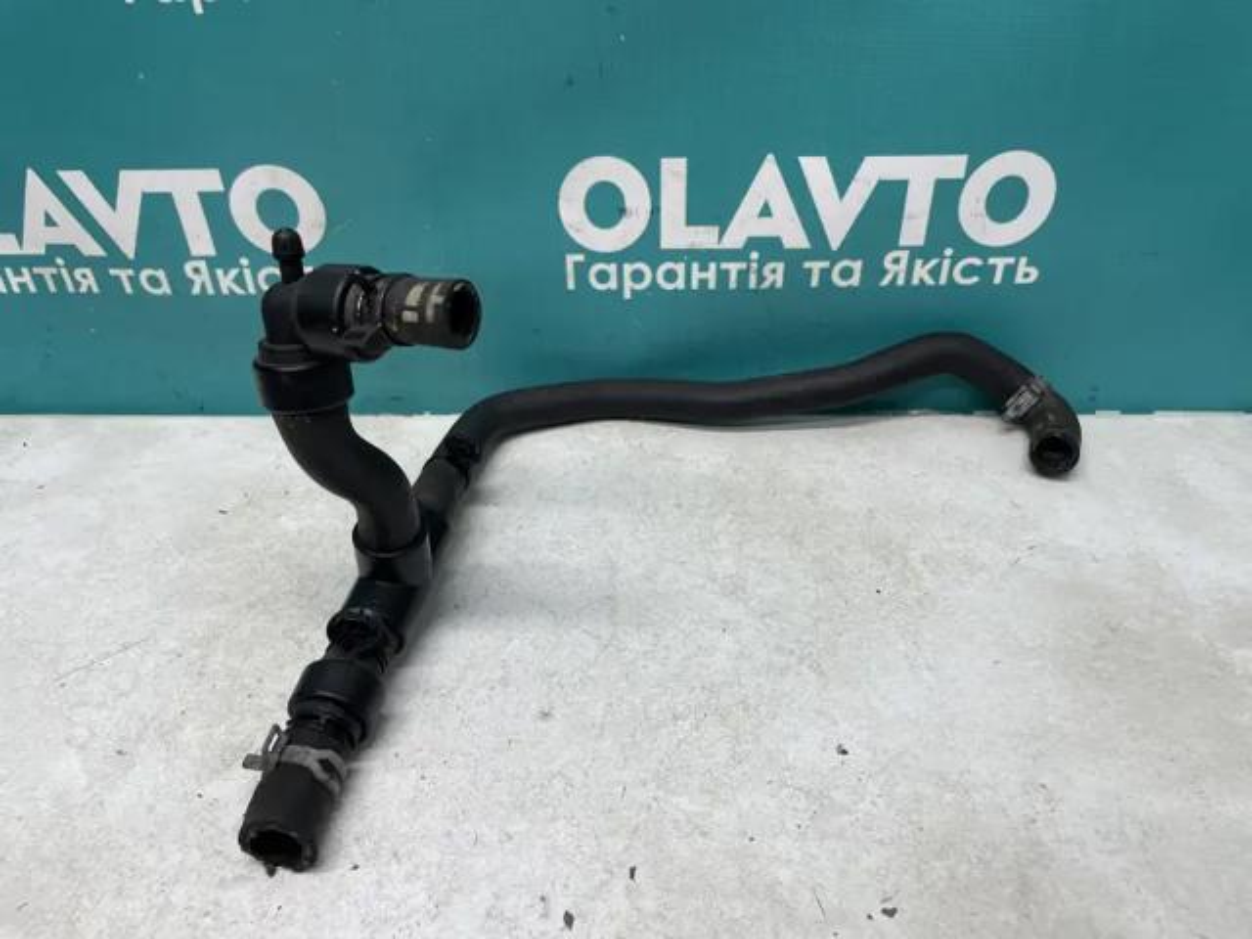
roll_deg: +2.6
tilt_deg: -32.8
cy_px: 470
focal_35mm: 26
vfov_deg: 53.1
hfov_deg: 67.3
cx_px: 626
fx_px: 940
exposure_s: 1/100
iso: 80
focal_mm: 4.2
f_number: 1.6
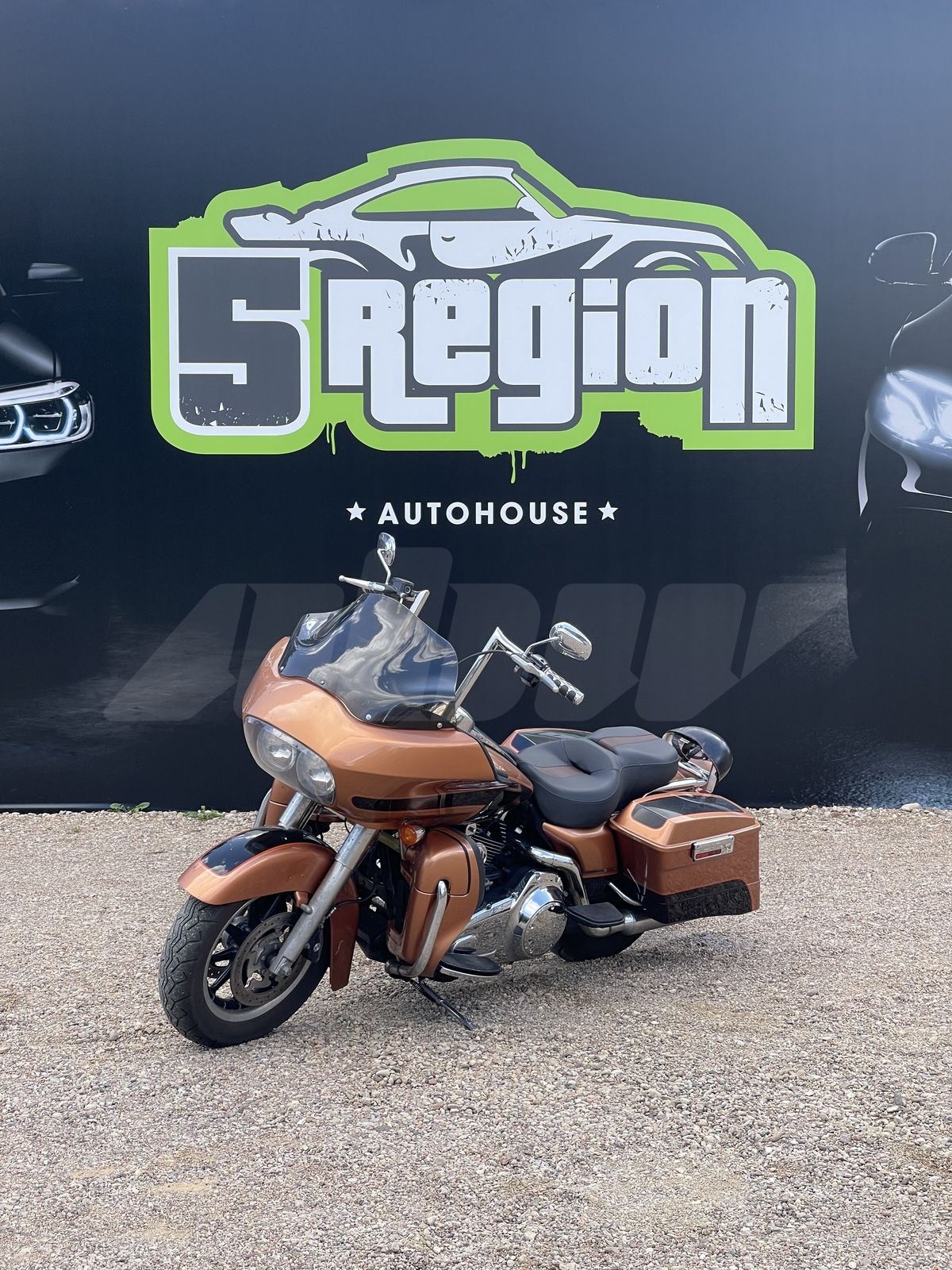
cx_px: 476
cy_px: 635
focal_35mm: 64
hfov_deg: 22.9
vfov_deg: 30.3
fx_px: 2347
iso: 20
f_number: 2.2
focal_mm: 7.5
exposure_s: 1/230
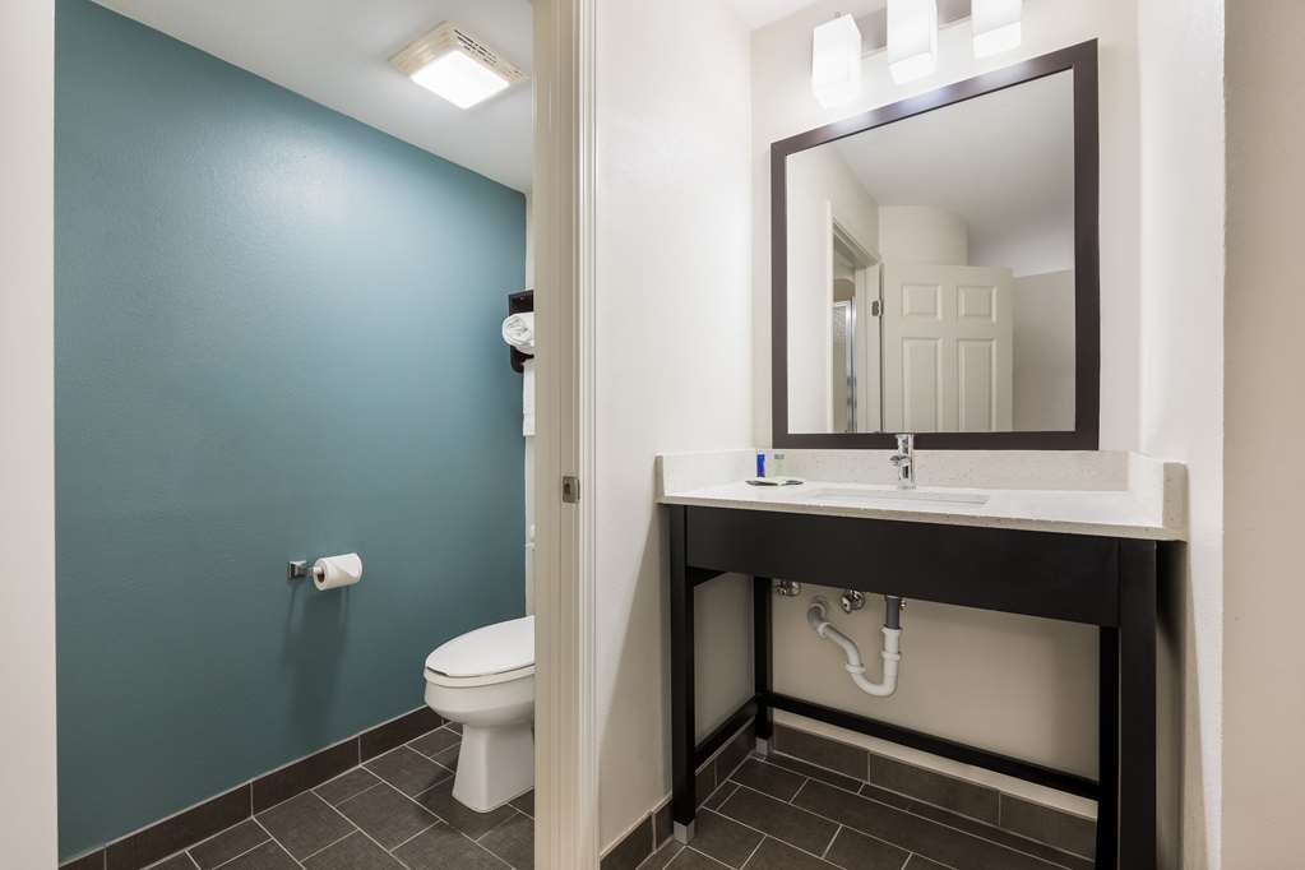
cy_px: 435
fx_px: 562
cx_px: 652
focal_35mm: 16
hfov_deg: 98.5
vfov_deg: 75.5
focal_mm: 15.5
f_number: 8
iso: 200
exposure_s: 2
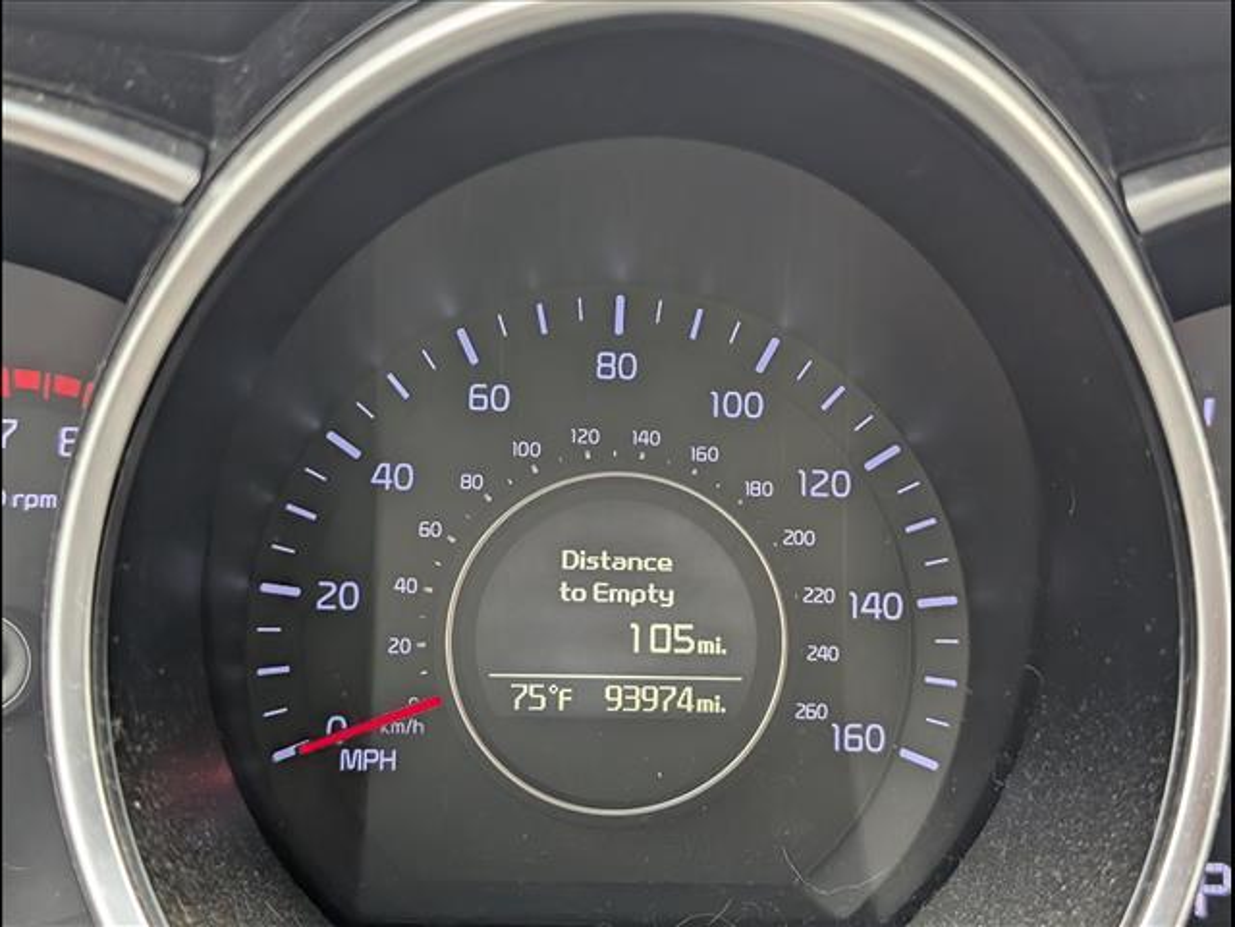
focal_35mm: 49
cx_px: 618
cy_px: 464
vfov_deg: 29.7
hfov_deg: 38.9
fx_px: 1748
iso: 431
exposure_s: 1/526
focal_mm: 6.9
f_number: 1.68
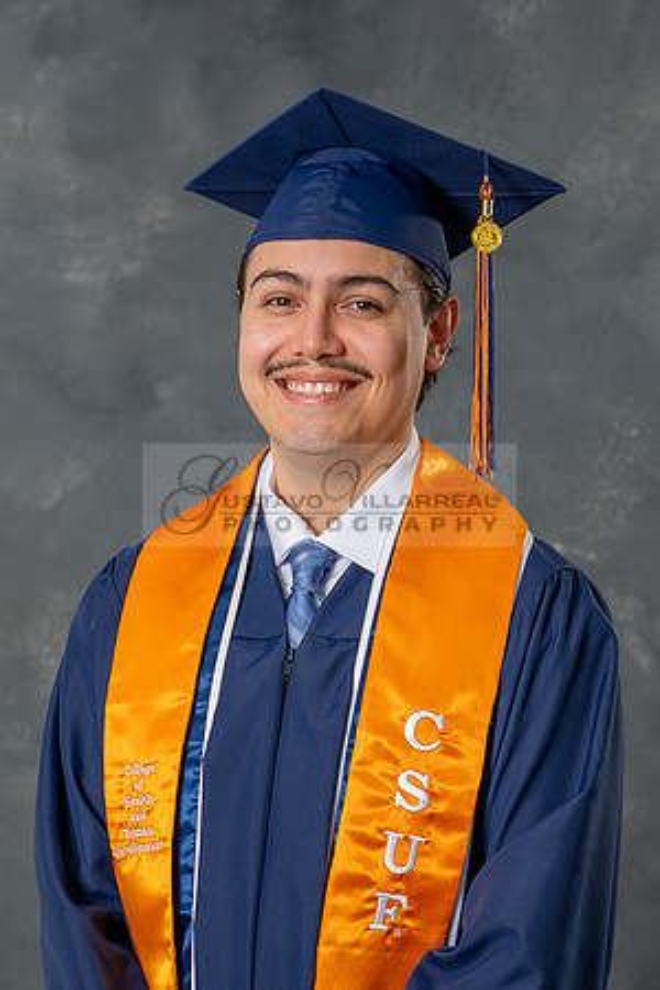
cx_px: 304
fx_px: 3586
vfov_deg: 15.7
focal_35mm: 130
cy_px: 692
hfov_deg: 10.5
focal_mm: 55
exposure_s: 1/200
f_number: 3.5
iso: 200
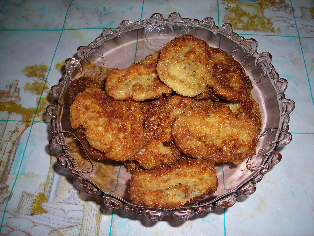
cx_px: 157
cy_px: 118
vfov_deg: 37.7
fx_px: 345
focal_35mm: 38
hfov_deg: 49.0
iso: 50
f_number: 3.2
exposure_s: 1/60.1
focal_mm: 6.3
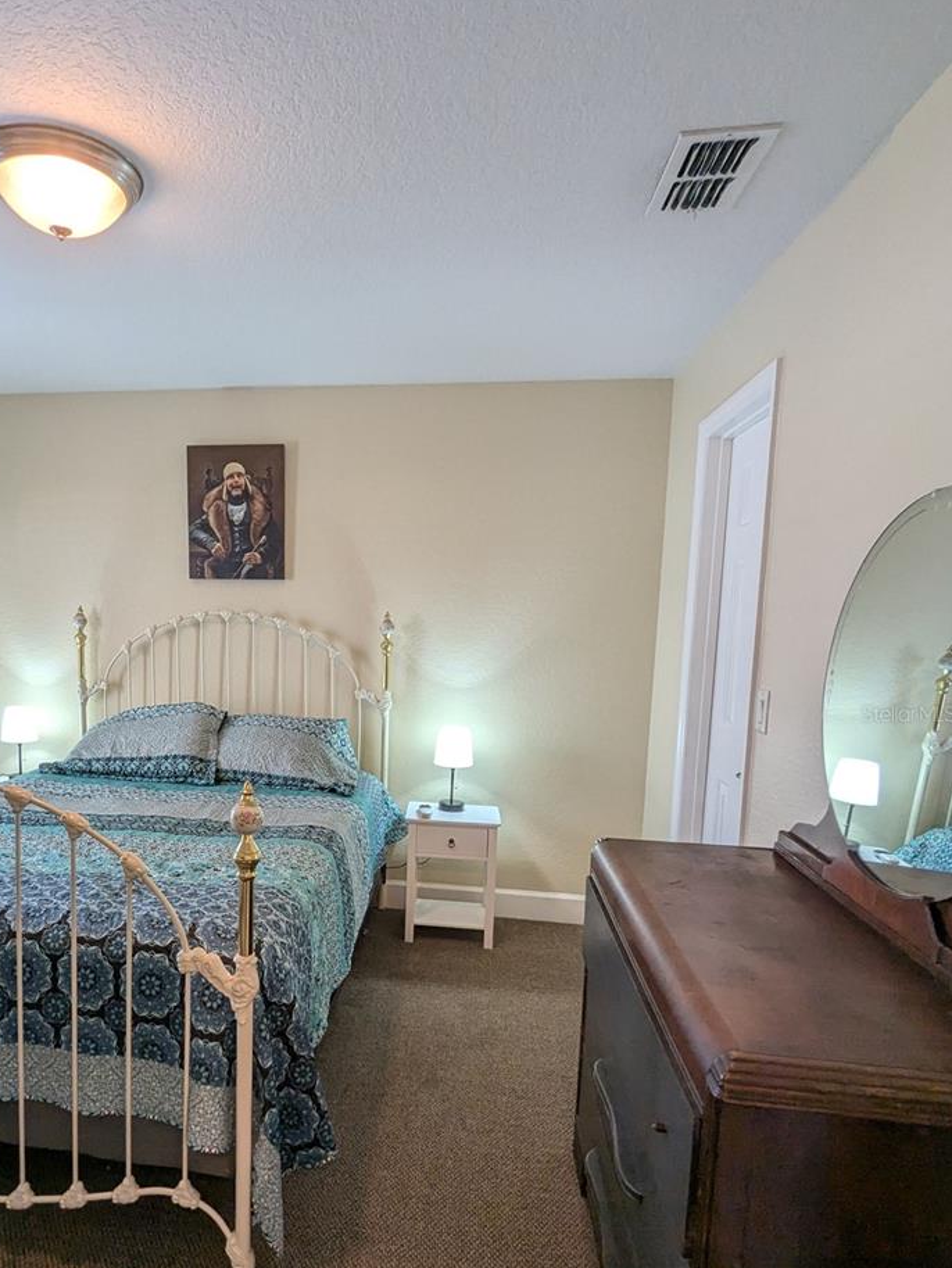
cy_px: 713
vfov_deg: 78.6
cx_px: 336
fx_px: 770
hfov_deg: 62.3
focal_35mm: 21
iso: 103
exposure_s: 1/30
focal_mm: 2.35
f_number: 2.2
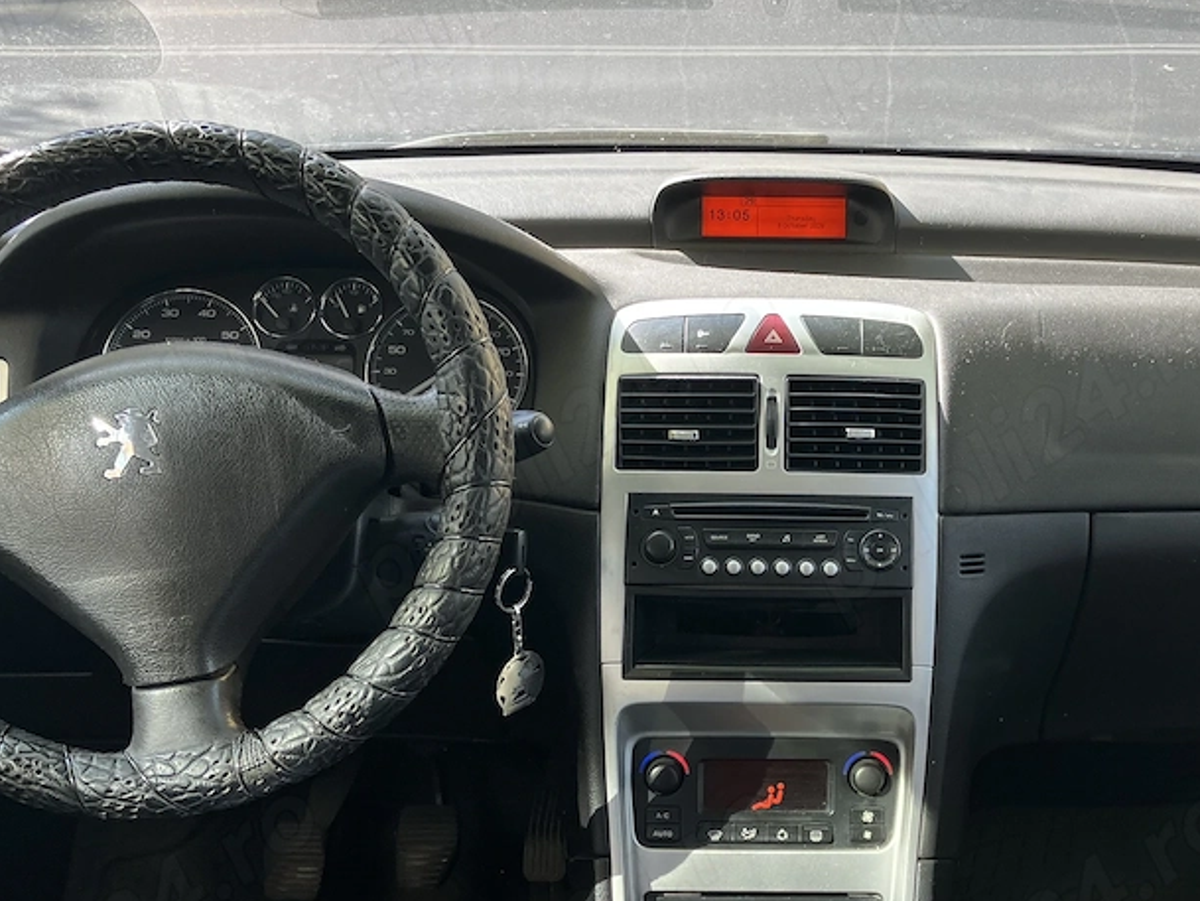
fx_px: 1595
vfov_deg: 31.5
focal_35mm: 46
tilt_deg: -25.0
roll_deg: -0.4
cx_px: 794
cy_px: 483
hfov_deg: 40.7
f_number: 1.8
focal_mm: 3.99
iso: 32
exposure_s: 1/121
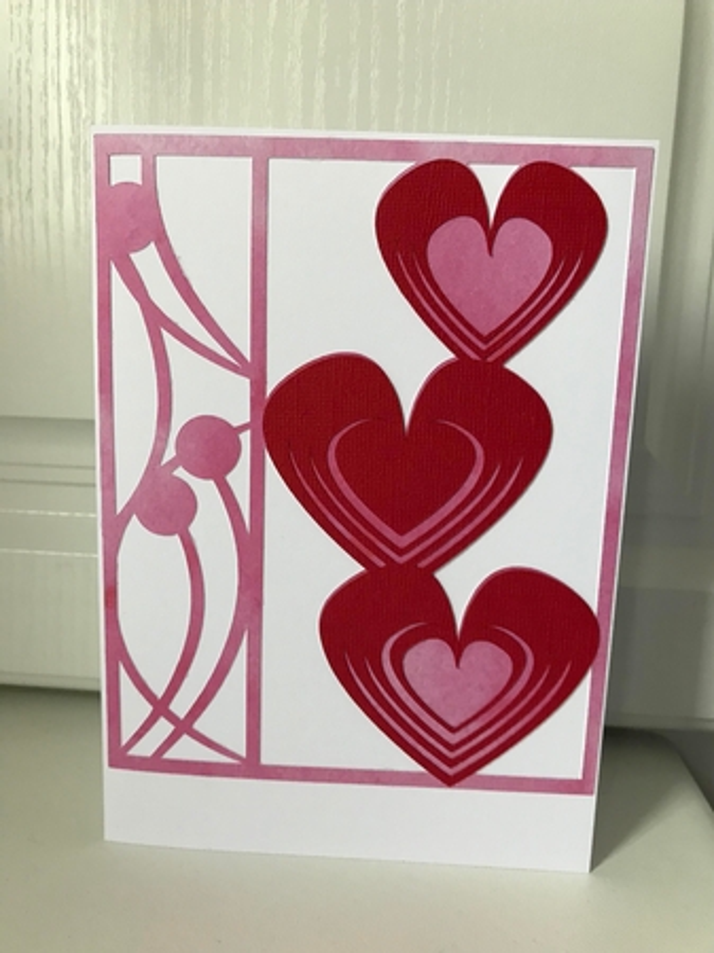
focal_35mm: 28
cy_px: 476
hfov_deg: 49.7
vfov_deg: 63.5
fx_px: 771
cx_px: 357
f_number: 1.8
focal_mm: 3.99
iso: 50
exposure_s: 1/17
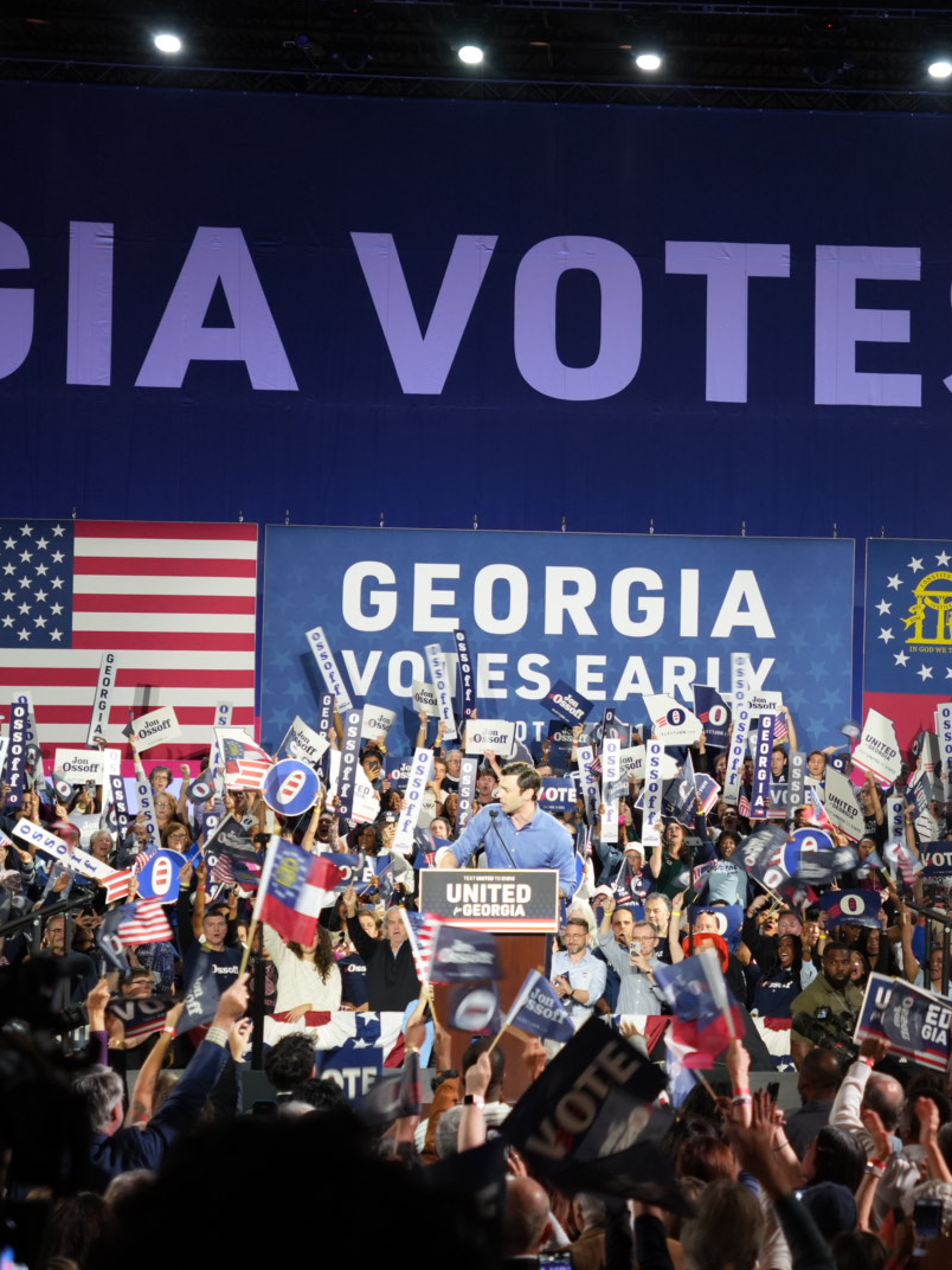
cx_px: 768
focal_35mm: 75
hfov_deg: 19.4
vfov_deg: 26.0
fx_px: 2753
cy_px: 636
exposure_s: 1/60
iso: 640
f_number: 2.8
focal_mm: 34.5
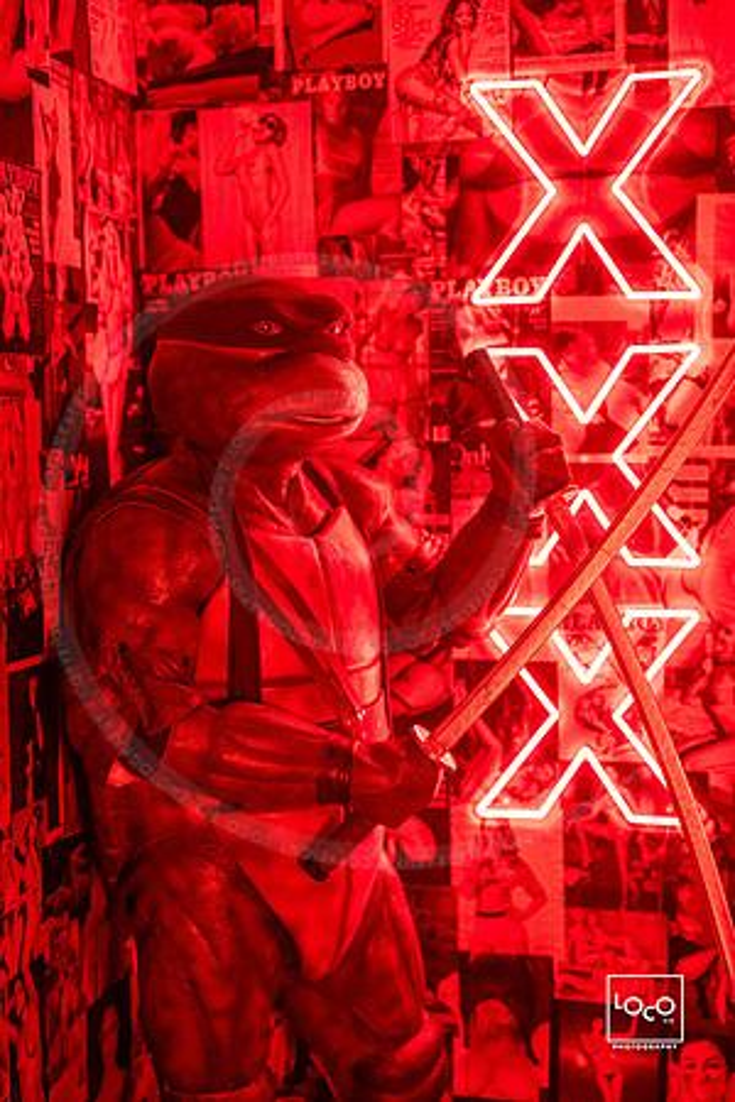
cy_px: 551
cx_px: 368
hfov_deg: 27.0
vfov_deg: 39.6
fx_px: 1531
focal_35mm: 50
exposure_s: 1/250
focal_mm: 50
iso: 1000
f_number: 1.8
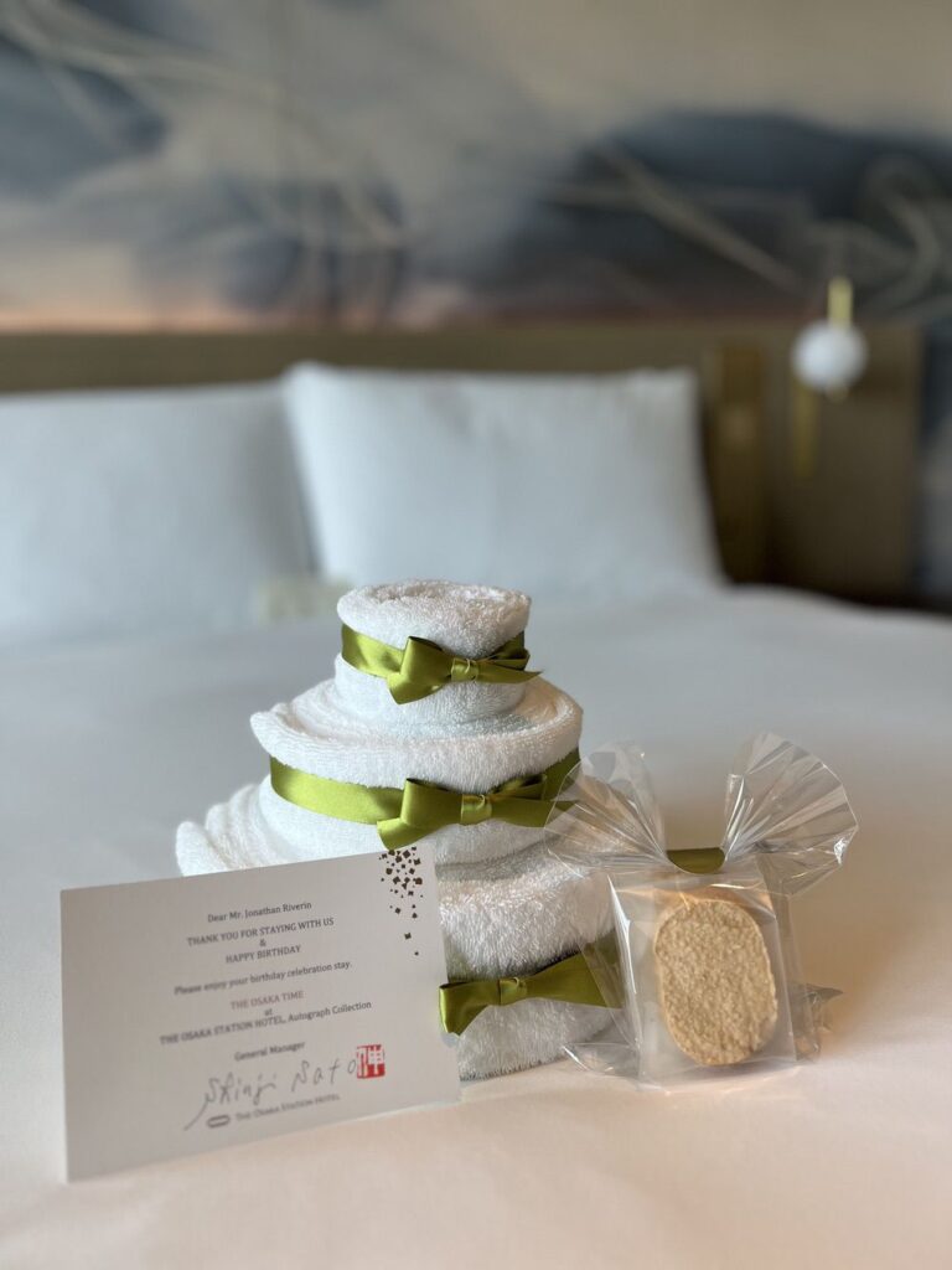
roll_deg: +1.8
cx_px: 476
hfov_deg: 53.1
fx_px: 953
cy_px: 635
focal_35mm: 26
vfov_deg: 67.3
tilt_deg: -11.3
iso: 32
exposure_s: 1/132
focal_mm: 5.7
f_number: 1.5
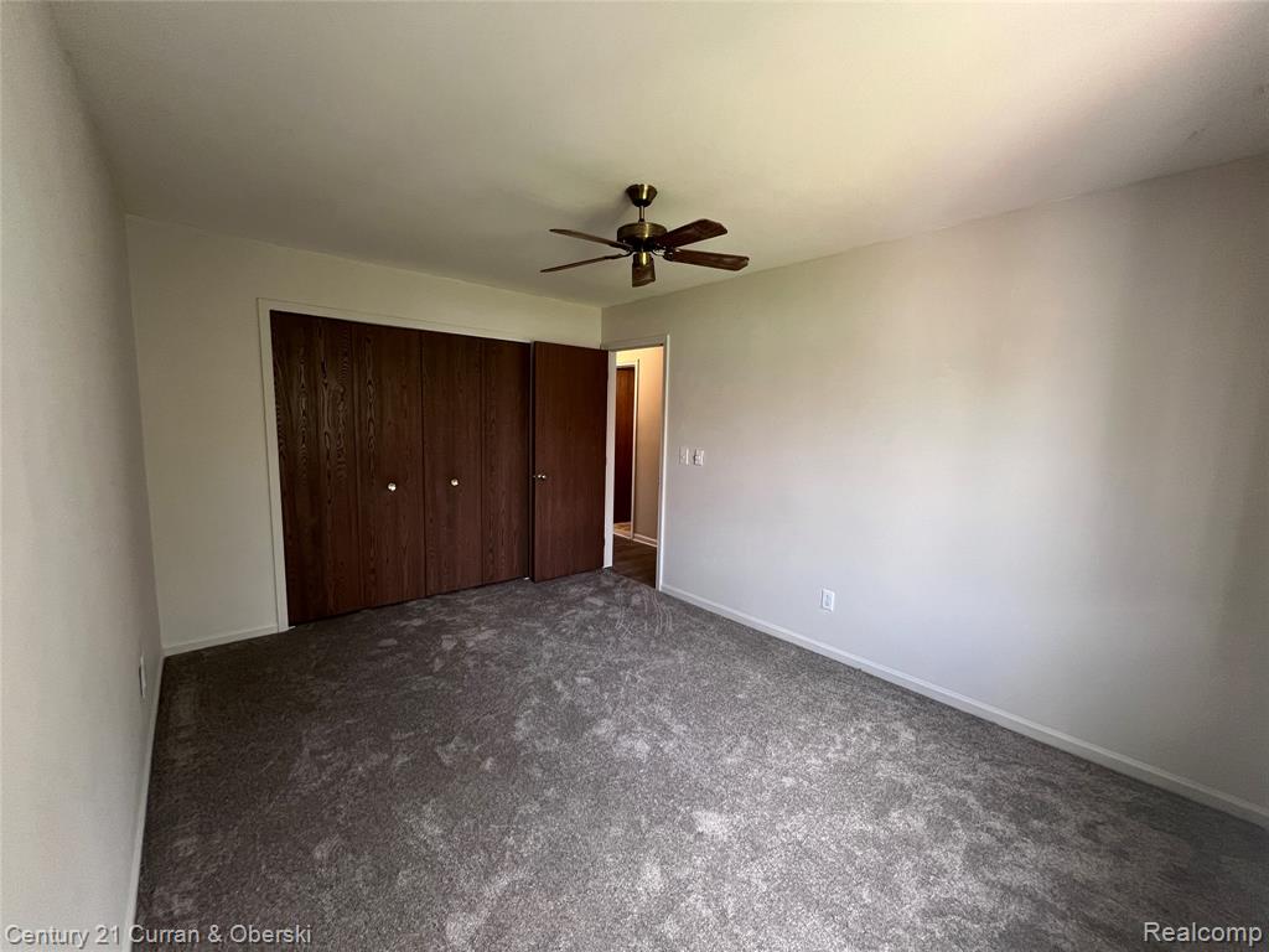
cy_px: 476
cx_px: 634
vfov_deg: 89.9
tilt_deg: -7.3
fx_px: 477
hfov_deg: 106.2
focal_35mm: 13
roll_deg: -1.5
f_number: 1.8
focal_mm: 1.57
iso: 160
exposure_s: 1/99
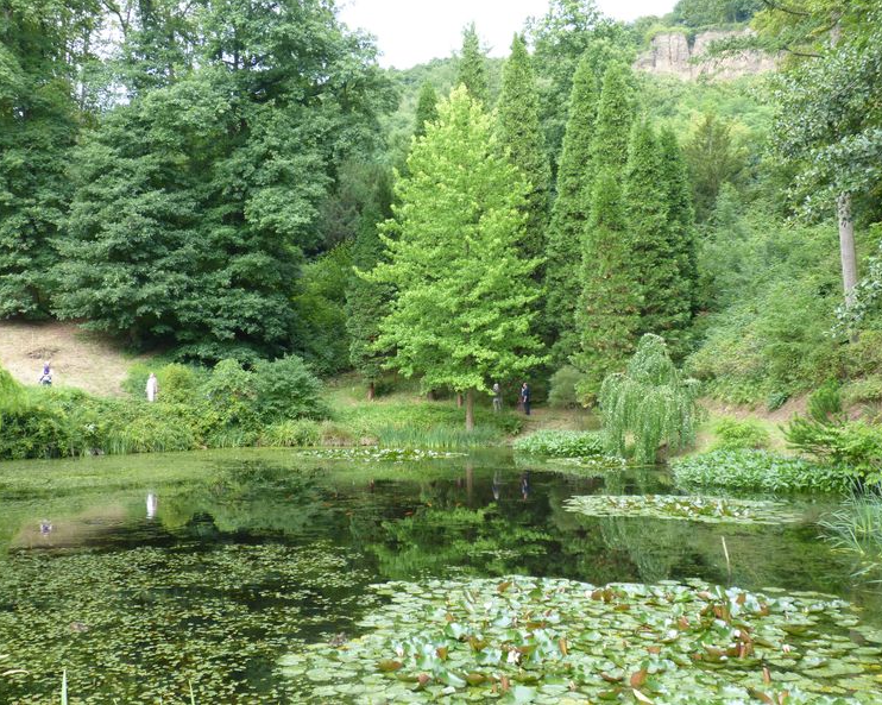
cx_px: 412
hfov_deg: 45.8
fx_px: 1044
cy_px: 350
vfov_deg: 37.3
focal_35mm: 40
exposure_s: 1/100
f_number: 3.1
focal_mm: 6.7
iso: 100
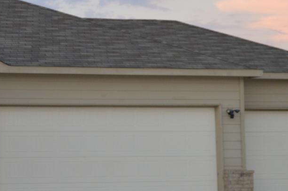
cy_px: 57
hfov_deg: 15.9
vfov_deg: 10.8
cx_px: 14
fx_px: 1015
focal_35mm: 127
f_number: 4.5
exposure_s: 1/60
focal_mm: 32
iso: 560
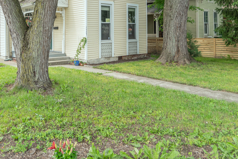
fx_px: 231
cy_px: 18
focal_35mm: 35
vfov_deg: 35.8
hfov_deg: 53.2
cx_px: 77
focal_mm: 18
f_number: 5.6
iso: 50
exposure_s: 1/60
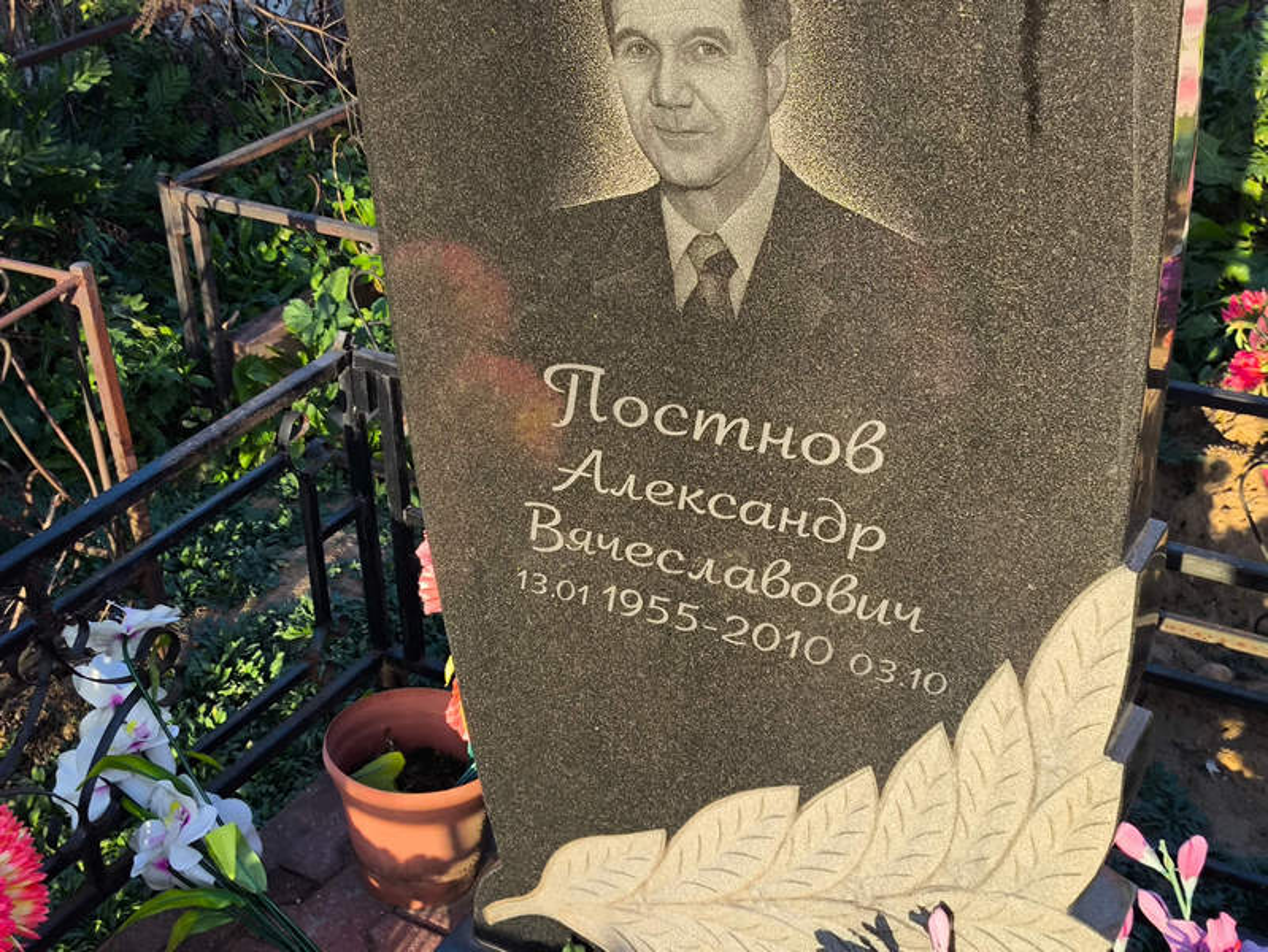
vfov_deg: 29.1
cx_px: 634
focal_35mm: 50
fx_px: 1832
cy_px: 476
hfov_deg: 38.2
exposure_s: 1/398
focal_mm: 4.71
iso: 50
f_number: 1.7
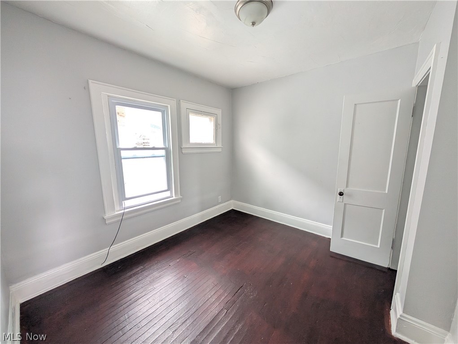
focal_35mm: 12
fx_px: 159
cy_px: 172
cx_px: 229
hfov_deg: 110.5
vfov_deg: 94.6
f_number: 1.7
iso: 384
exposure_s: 1/32.5
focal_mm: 2.02
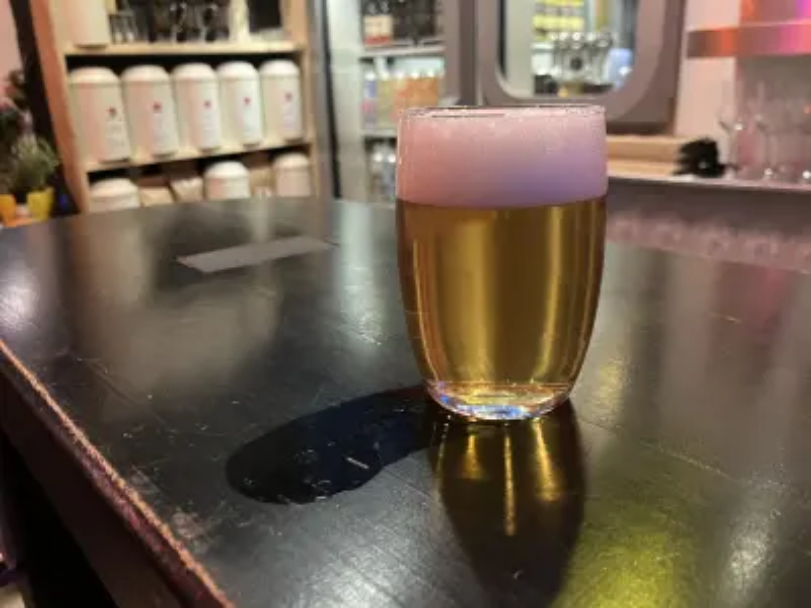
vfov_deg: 49.7
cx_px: 406
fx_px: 656
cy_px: 304
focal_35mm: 28
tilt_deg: -17.1
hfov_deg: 63.4
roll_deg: +1.3
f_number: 1.8
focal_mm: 3.99
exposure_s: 1/23
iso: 640
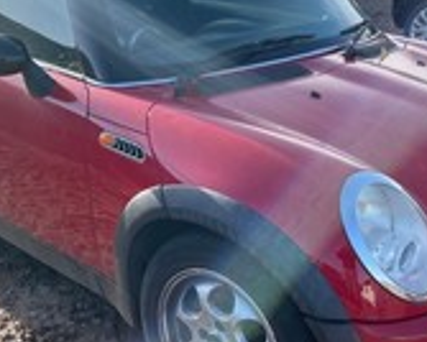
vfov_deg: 28.6
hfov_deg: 35.3
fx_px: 671
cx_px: 215
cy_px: 191
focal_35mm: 53
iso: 32
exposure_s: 1/666
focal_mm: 4.2
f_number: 1.6
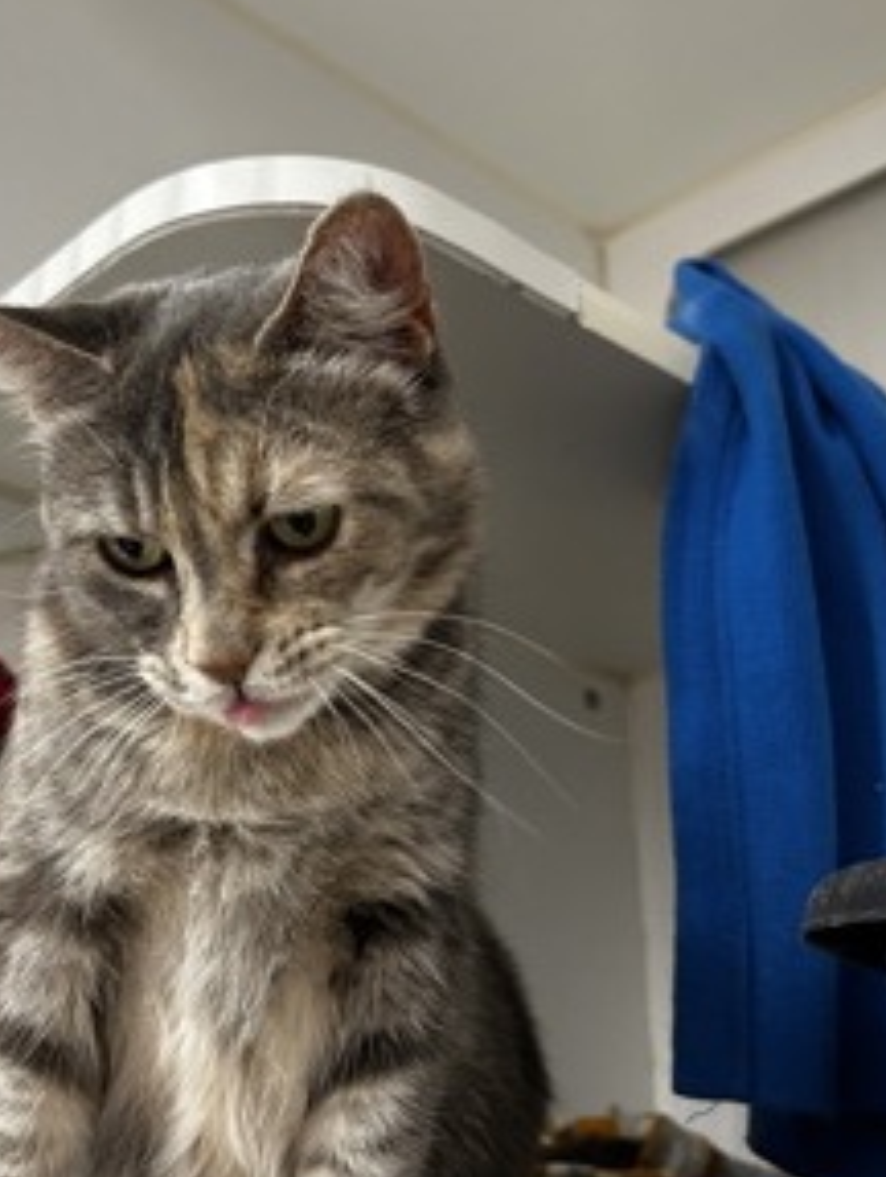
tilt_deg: +21.2
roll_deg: +0.6
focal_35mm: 38
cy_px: 582
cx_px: 306
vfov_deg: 48.9
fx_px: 1294
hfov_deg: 37.4
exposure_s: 1/60
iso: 320
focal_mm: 5.7
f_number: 1.5
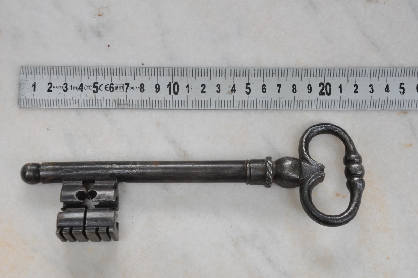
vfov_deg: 22.6
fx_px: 696
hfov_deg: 33.4
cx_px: 209
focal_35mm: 60
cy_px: 139
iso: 800
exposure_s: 1/100
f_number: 10
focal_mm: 40
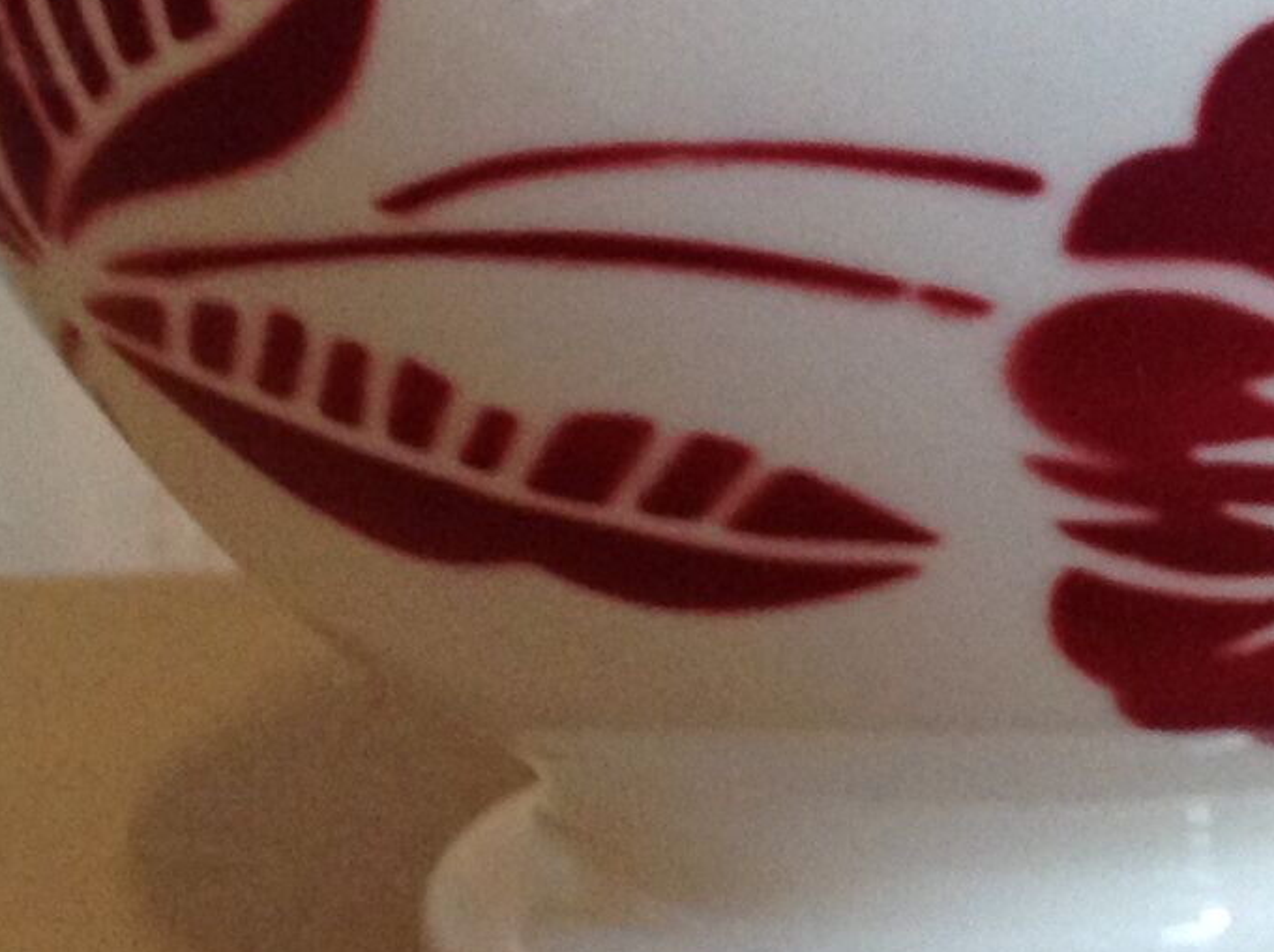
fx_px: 3785
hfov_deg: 19.0
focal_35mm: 103
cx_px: 967
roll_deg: +0.4
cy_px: 157
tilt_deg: -6.3
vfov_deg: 14.2
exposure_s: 1/17
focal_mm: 4.28
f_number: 2.4
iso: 250
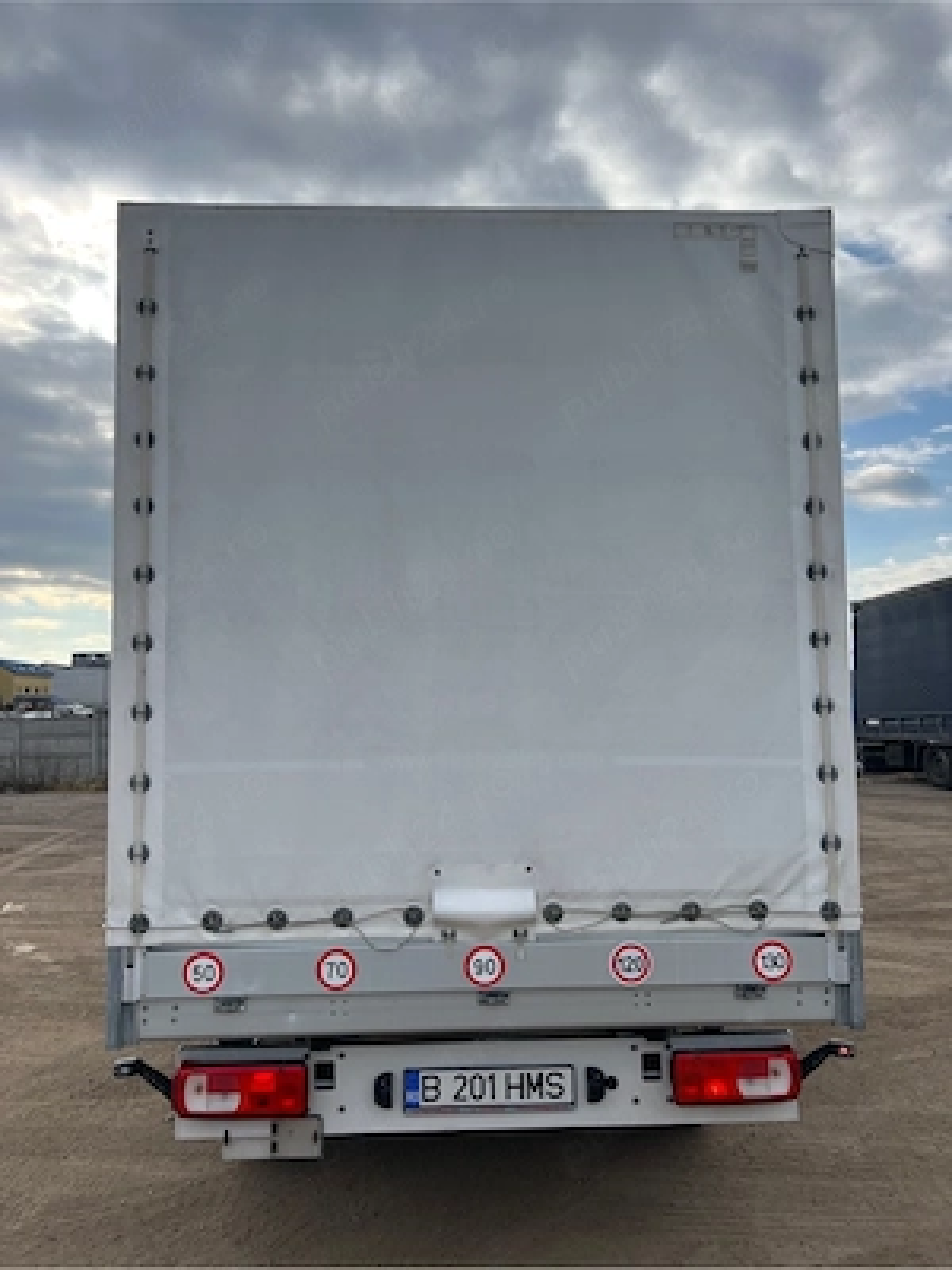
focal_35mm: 26
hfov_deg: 53.1
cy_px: 635
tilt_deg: +5.3
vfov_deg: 67.3
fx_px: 953
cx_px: 476
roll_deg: +0.6
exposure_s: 1/3077
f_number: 1.5
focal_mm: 5.7
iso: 50
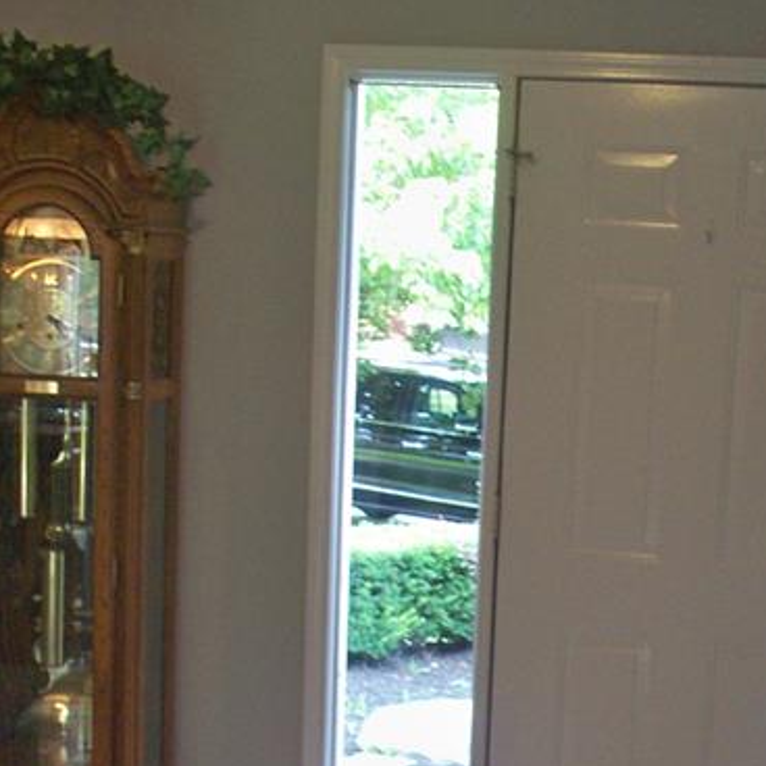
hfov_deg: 20.0
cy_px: 693
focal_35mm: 86
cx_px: 597
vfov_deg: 19.8
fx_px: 2153
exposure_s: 1/30
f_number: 2.8
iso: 160
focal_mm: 7.54
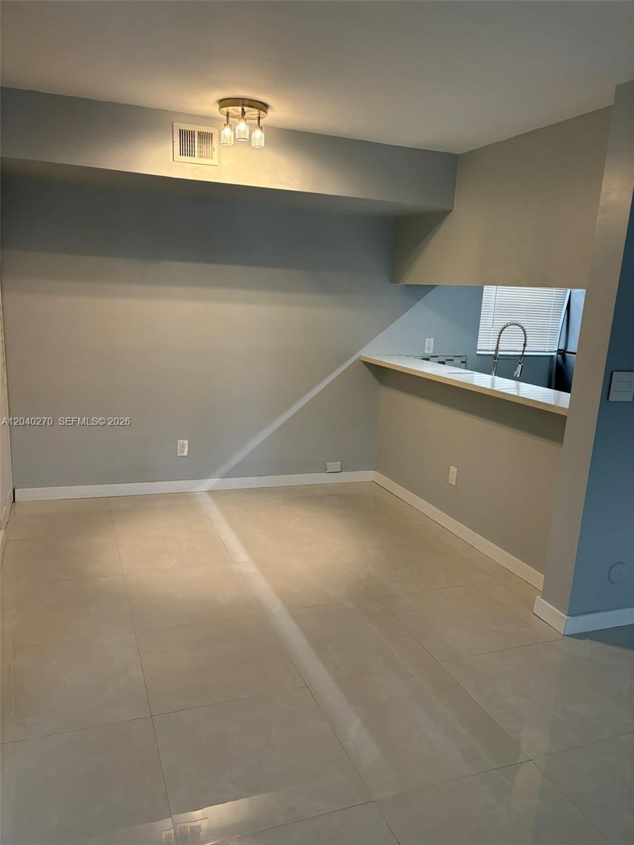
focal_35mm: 26
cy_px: 422
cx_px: 317
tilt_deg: -11.8
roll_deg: -3.6
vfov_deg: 67.3
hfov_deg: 53.1
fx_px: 635
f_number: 1.6
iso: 200
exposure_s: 1/120
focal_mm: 5.96
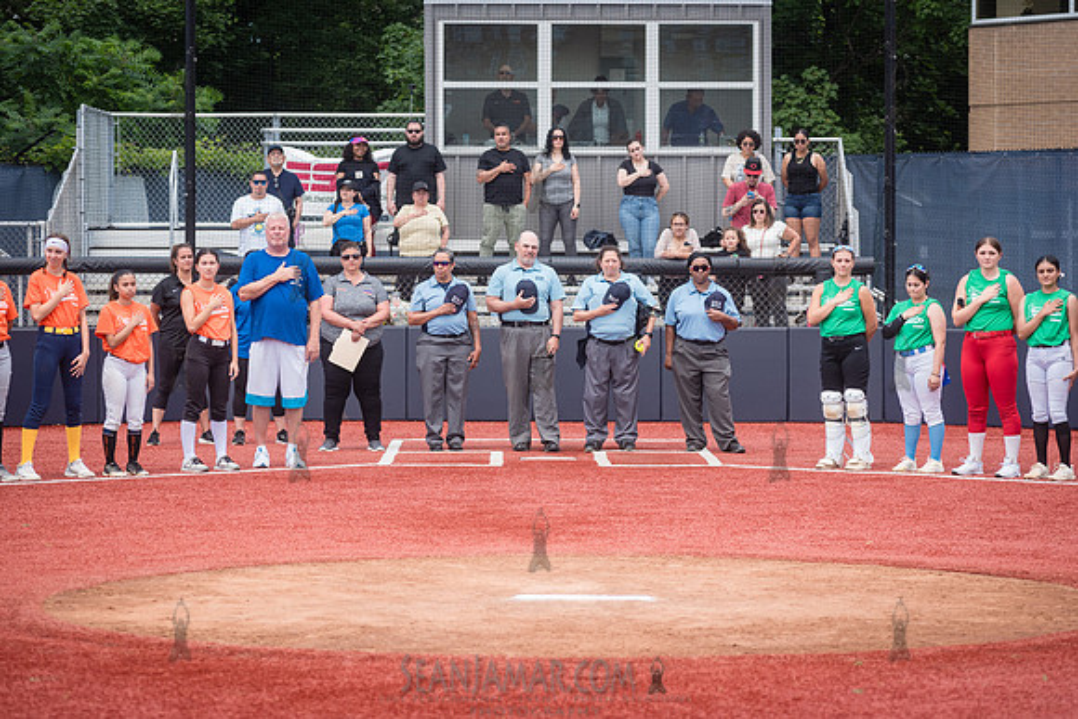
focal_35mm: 125
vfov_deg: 11.0
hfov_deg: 16.4
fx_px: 3744
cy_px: 360
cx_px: 539
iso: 400
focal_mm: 125
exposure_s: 1/800
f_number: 4.5
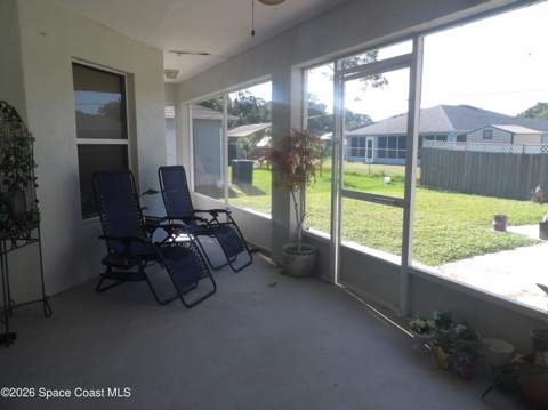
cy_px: 205
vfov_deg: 56.7
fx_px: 380
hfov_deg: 71.7
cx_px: 274
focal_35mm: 24
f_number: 3.2
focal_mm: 4.3
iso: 100
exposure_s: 1/239
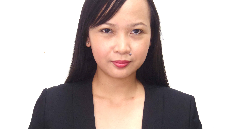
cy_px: 61
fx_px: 328
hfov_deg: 38.5
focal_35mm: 54
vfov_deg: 22.2
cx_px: 115
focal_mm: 8.89
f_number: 4.4
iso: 200
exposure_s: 1/4
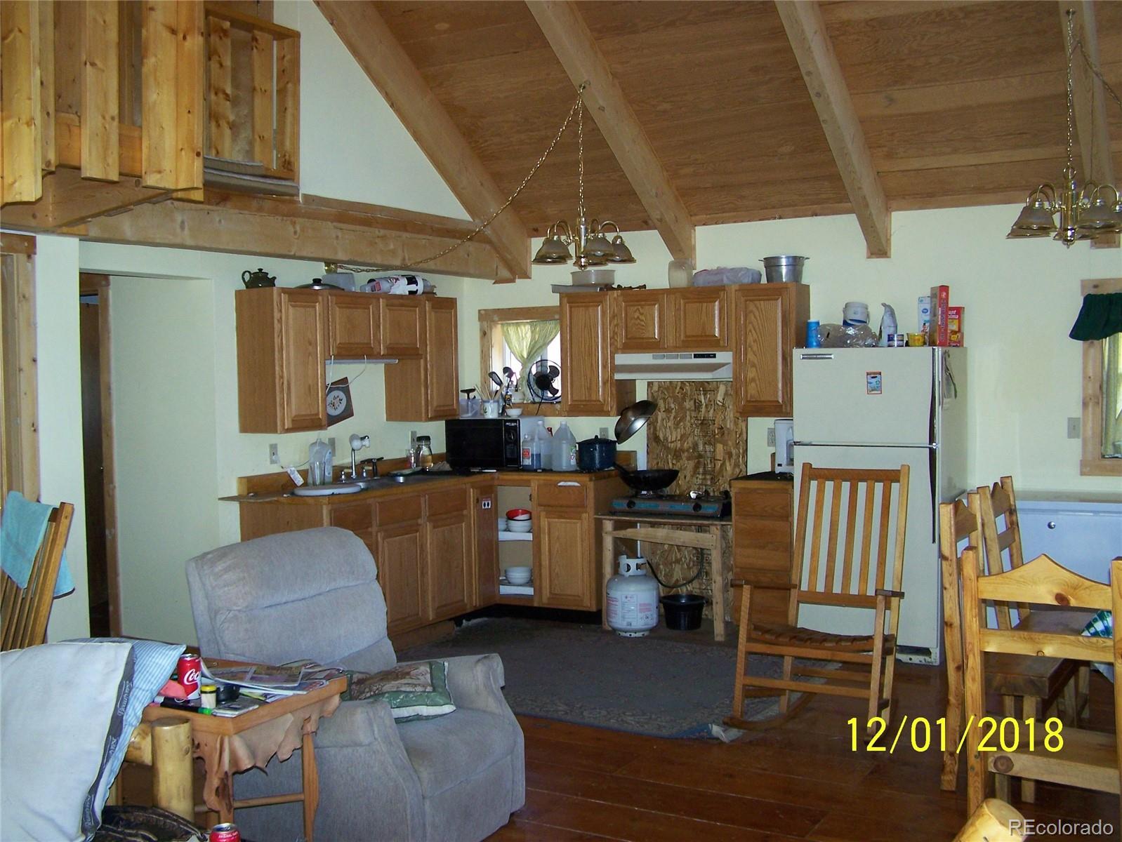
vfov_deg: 37.7
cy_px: 421
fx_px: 1232
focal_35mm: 38
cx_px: 561
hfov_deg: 49.0
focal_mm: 6.3
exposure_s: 1/60
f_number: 2.8
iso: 160
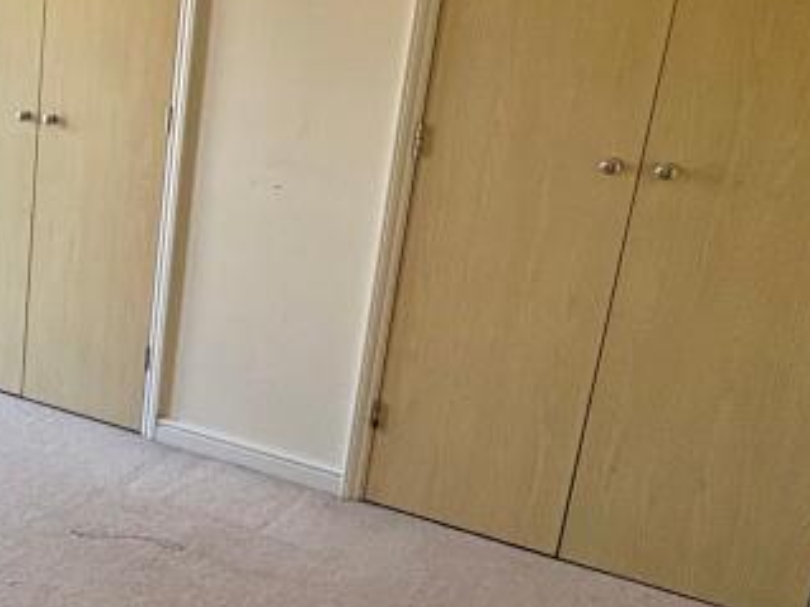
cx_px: -180
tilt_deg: -15.6
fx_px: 1053
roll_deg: -0.3
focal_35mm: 45
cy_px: 302
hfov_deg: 33.5
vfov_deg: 32.2
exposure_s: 1/99
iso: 125
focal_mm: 2.22
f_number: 2.2
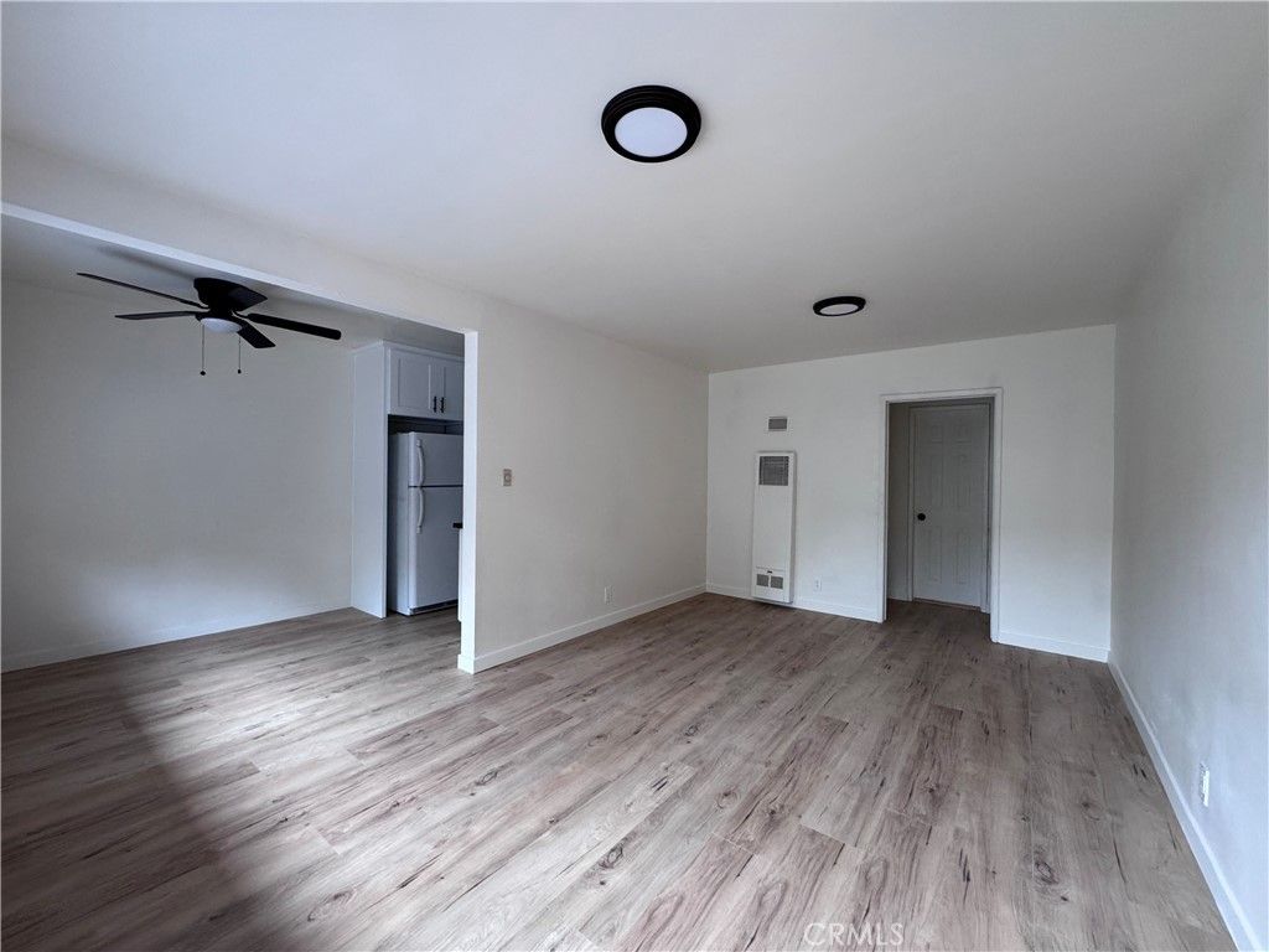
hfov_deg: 102.1
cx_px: 634
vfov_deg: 85.7
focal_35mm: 14
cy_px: 476
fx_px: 513
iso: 250
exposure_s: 1/99
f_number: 2.2
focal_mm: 2.22
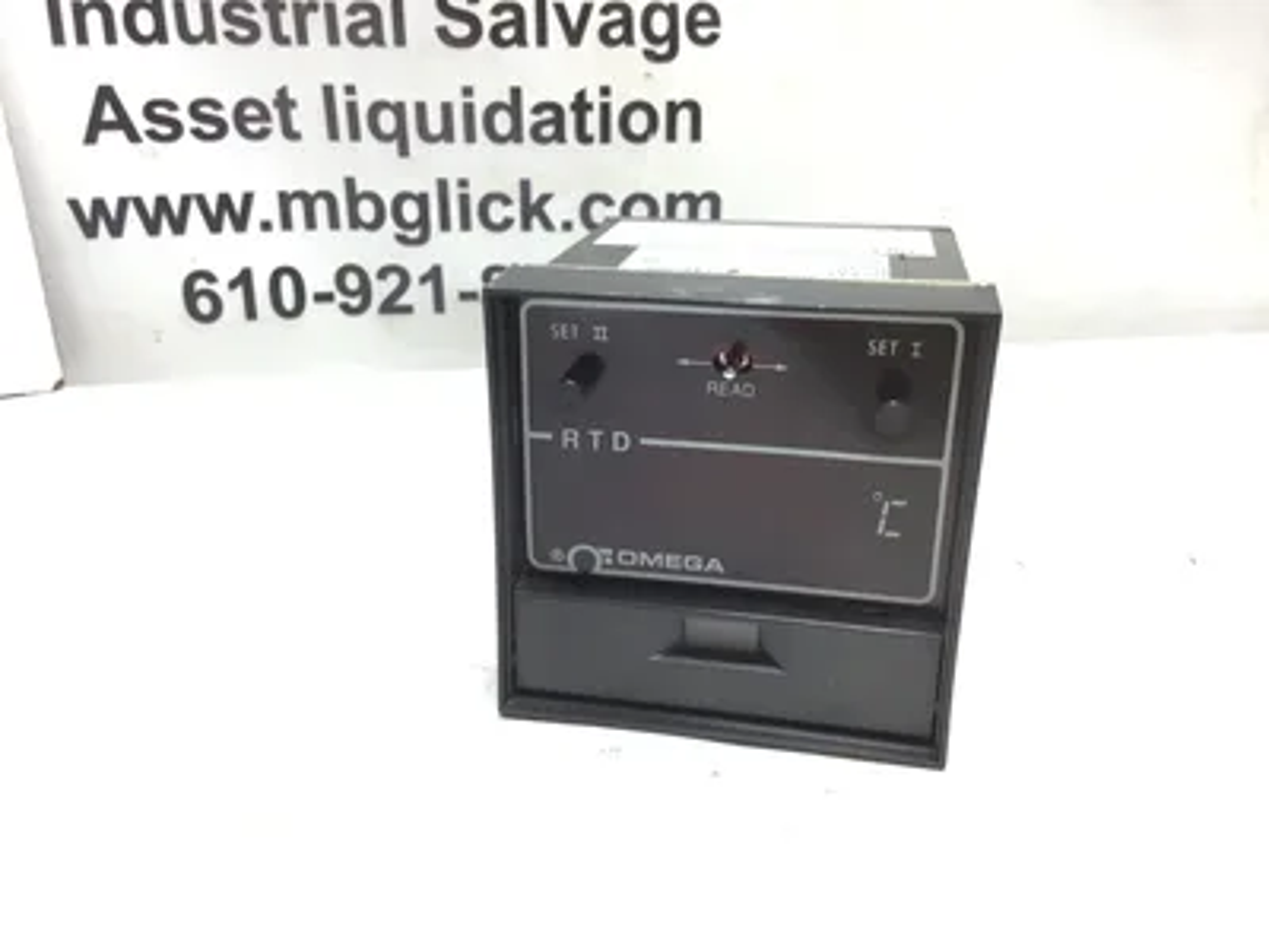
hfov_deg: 58.4
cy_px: 476
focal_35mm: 31
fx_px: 1136
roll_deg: +1.0
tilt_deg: -25.6
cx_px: 634
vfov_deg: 45.4
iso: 32
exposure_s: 1/60
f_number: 2.4
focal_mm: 3.3
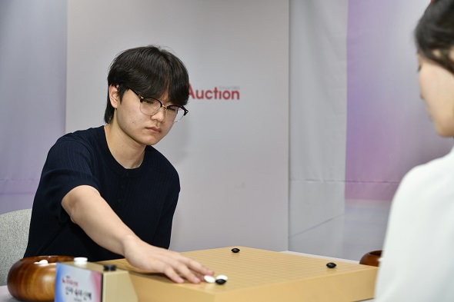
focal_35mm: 55
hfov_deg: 36.3
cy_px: 151
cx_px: 227
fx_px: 693
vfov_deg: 24.6
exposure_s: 1/80
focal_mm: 55
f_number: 4
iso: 800
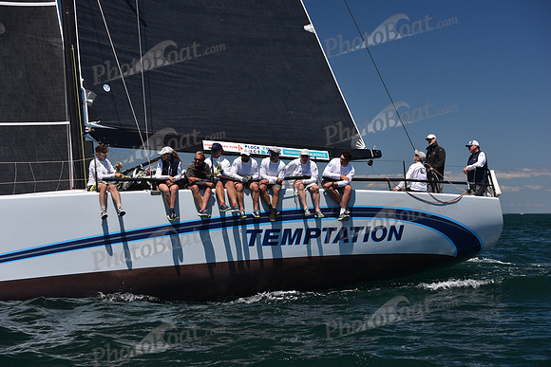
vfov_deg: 19.5
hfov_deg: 28.8
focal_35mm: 70
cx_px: 276
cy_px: 184
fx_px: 1072
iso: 250
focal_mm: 70
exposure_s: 1/800
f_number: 7.1
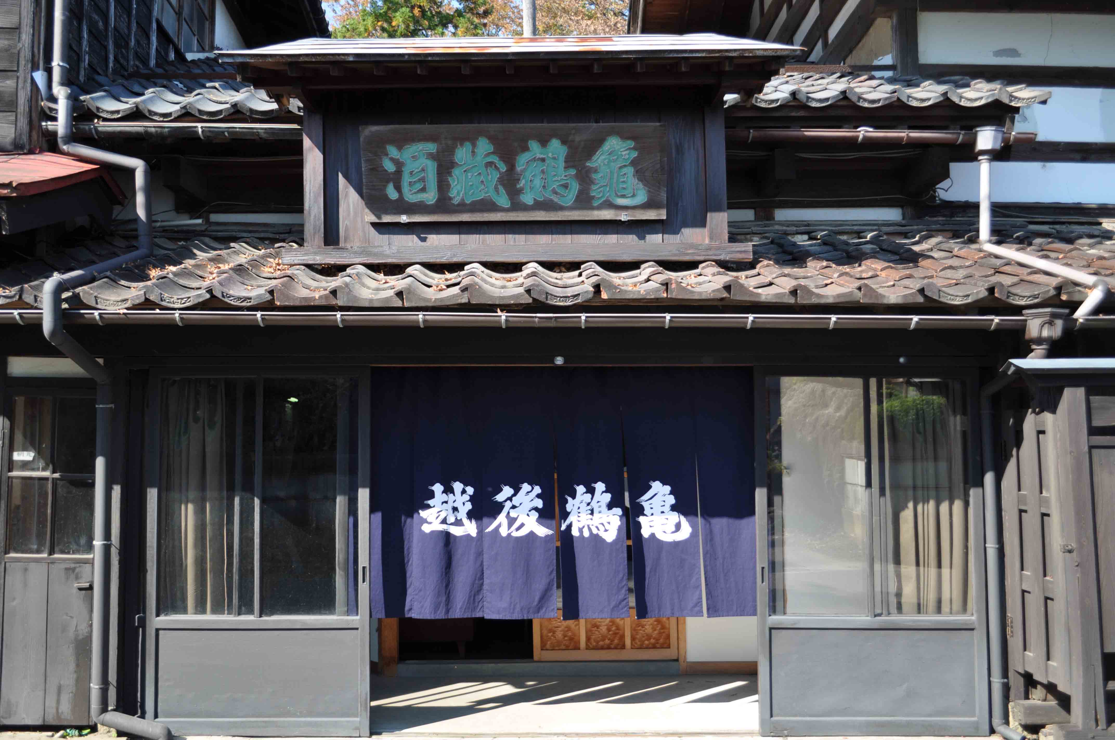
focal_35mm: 30
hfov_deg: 62.0
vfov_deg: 43.5
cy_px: 370
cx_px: 558
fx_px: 928
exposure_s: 1/400
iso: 200
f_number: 3.8
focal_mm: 20
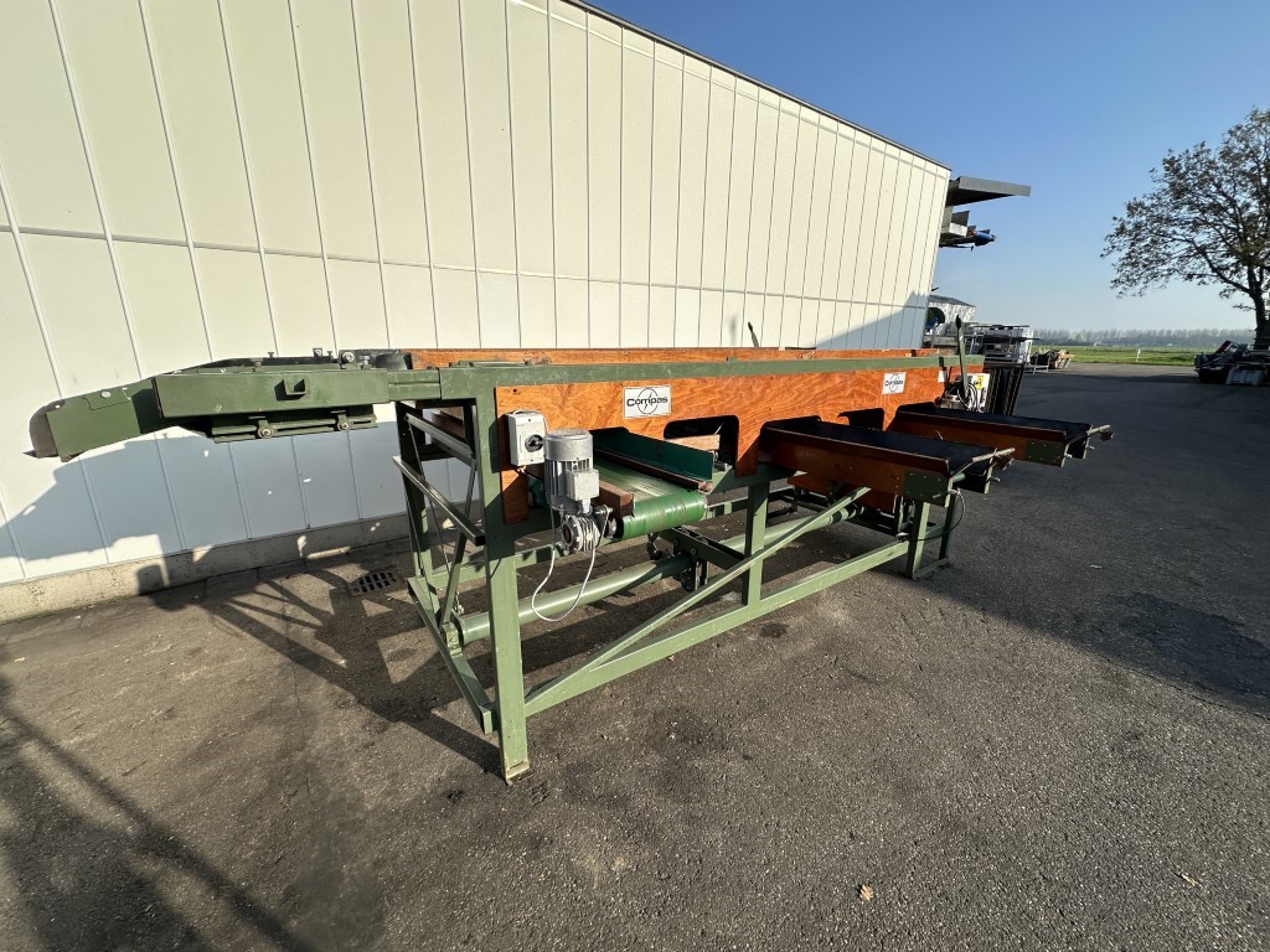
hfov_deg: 102.1
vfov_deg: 85.7
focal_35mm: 14
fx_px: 514
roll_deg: +0.0
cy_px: 476
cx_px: 635
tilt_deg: -15.4
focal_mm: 2.22
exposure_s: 1/1855
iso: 50
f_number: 2.2
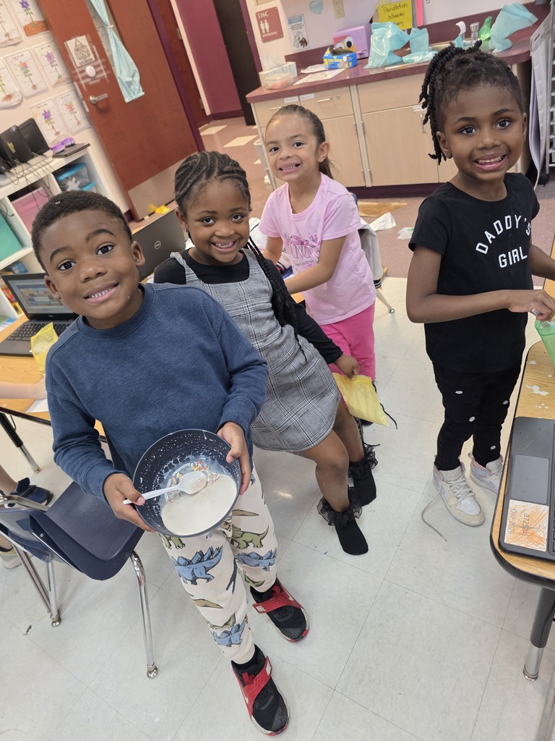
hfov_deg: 58.9
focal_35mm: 23
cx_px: 278
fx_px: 492
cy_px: 370
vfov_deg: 73.9
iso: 500
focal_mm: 6.3
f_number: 1.7
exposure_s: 1/120
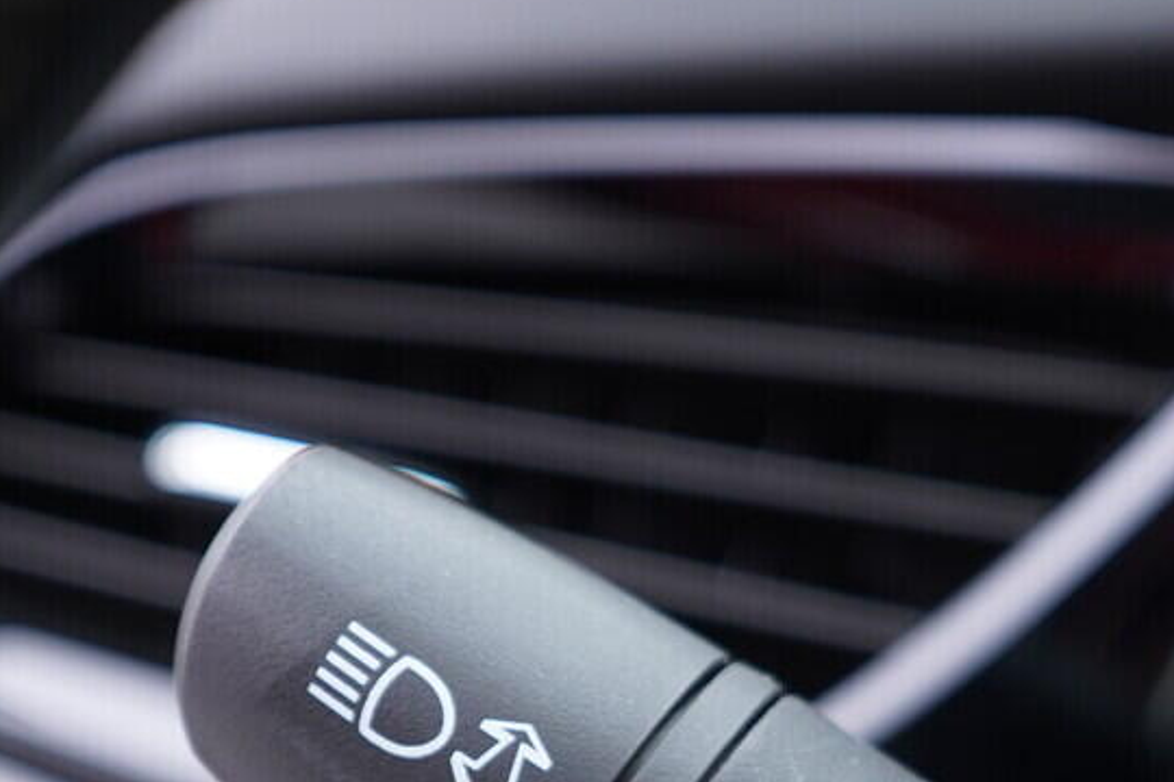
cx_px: 689
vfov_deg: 14.1
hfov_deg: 21.2
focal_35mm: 96
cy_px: 767
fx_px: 3130
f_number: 2.8
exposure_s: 1/40
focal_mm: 24
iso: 200
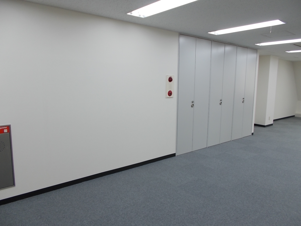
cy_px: 113
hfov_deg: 67.3
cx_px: 150
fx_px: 226
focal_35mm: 26
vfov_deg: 53.1
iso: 80
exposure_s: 1/40
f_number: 3.2
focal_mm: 4.6
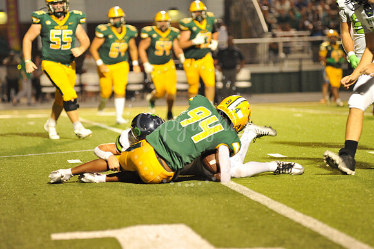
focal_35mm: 200
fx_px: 2077
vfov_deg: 6.9
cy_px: 124
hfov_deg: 10.3
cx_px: 187
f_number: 4
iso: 6400
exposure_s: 1/320
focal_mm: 200
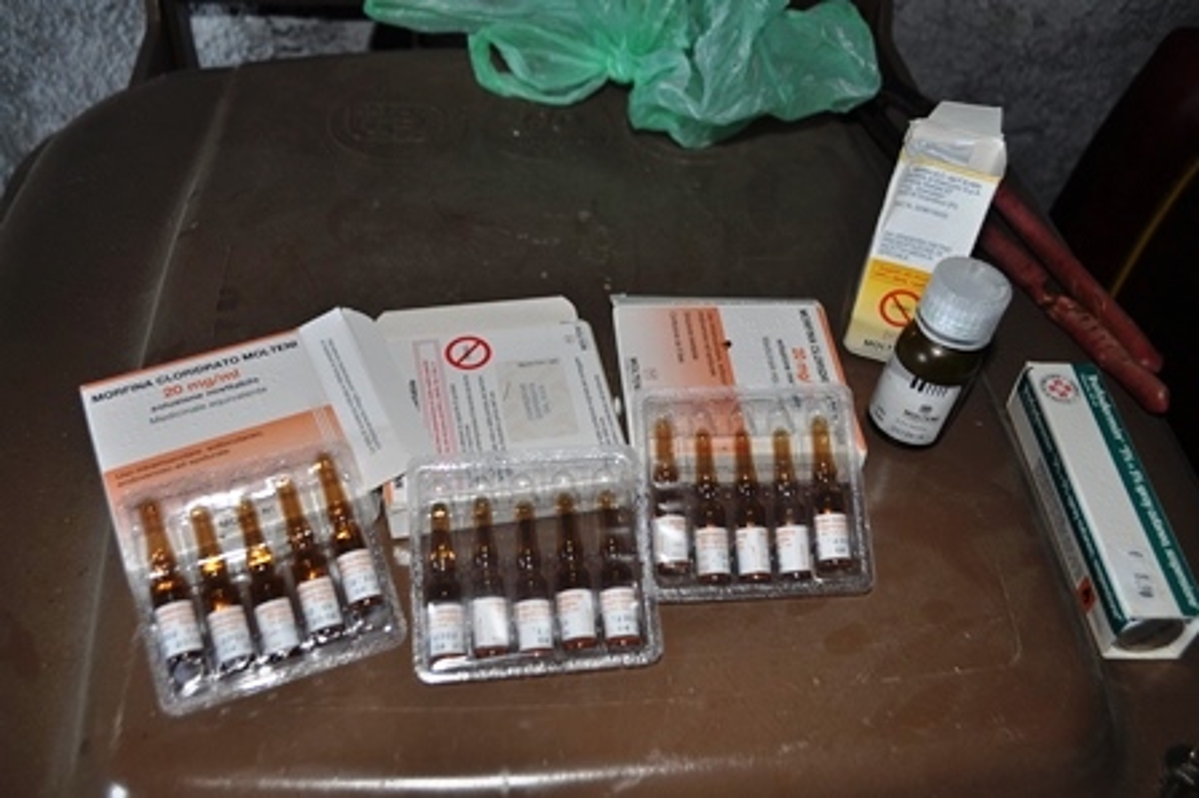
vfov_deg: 39.9
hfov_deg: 57.3
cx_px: 600
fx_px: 1098
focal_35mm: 33
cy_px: 399
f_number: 4
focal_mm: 22
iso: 200
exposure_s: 1/60
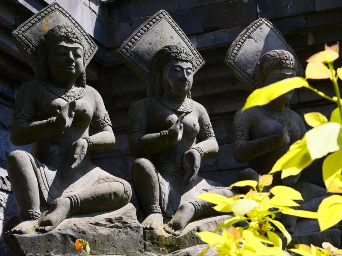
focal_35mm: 70
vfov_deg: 21.0
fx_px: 692
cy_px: 128
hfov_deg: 27.8
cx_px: 171
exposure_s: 1/320
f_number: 6.3
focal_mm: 35
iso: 200
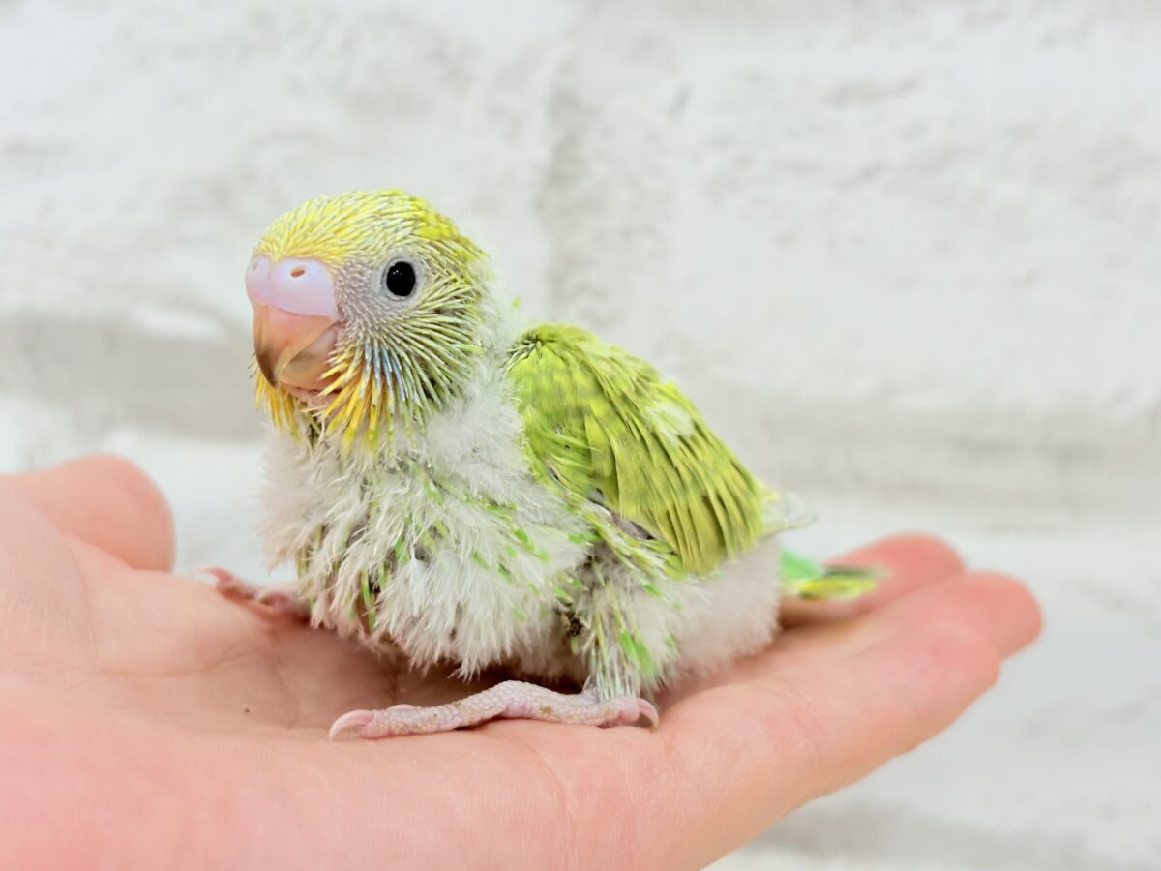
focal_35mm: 52
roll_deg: -4.4
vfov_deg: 28.0
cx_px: 580
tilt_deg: -4.0
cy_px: 436
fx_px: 1744
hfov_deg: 36.8
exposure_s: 1/100
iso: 80
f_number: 1.6
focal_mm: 5.96
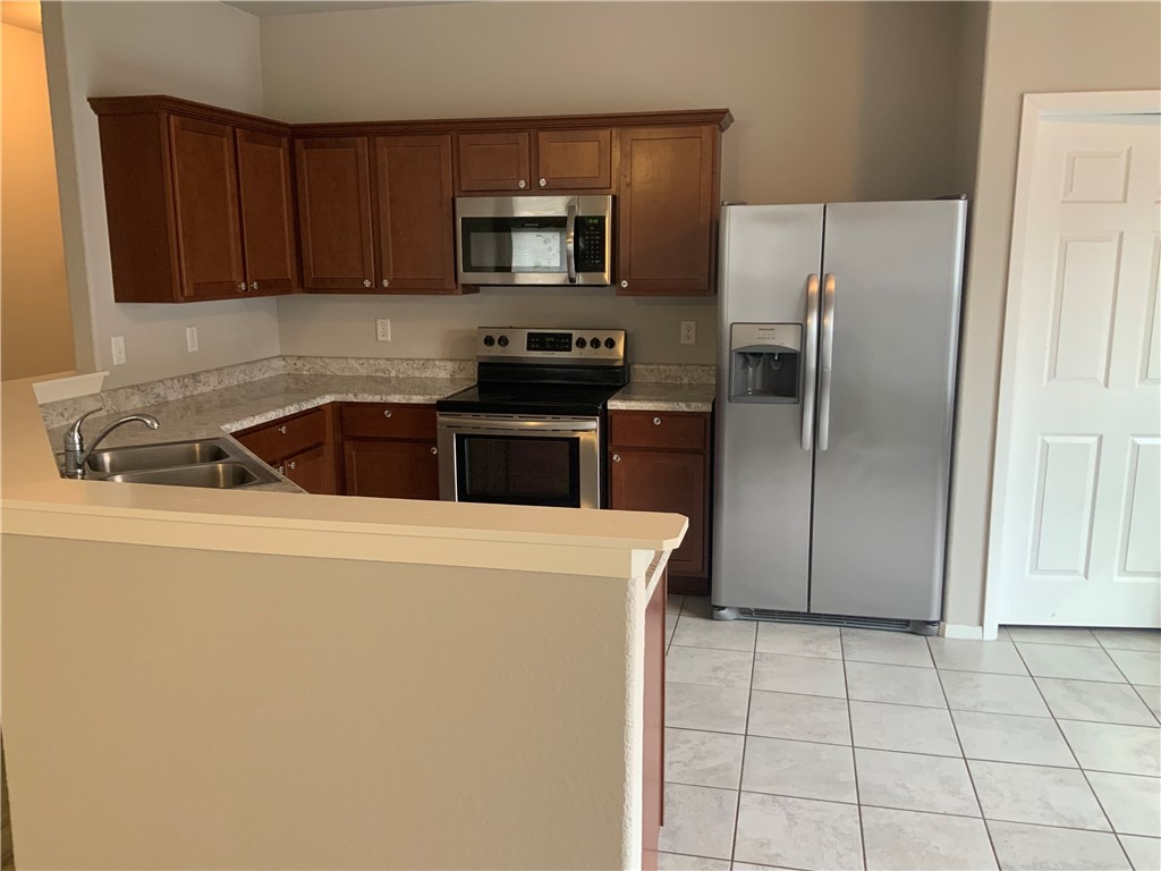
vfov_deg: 48.2
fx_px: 973
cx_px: 580
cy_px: 436
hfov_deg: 61.7
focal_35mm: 29
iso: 125
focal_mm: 3
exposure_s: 1/60
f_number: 1.8
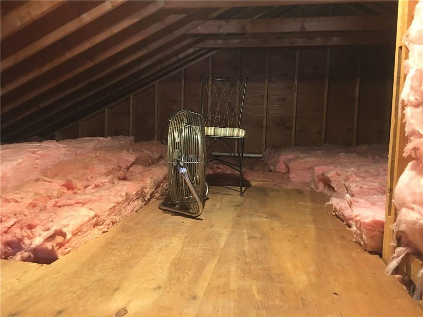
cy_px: 158
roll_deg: -1.3
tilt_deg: -4.6
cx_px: 212
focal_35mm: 29
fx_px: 354
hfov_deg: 61.7
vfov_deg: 48.2
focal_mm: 4.15
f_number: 2.2
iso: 100
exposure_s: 1/4
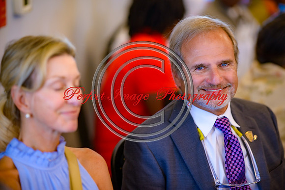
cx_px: 142
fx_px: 831
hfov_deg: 19.5
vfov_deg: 13.0
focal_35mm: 105
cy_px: 95
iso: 500
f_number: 1.8
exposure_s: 1/125
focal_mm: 105
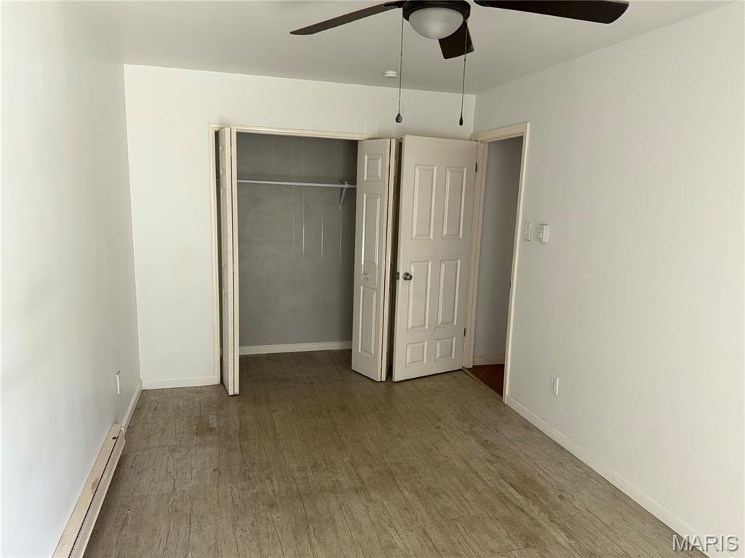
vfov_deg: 56.8
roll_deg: -1.5
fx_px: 517
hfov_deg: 71.6
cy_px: 279
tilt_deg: -10.0
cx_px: 372
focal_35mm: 24
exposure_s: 1/50
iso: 100
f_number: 1.78
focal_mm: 6.76
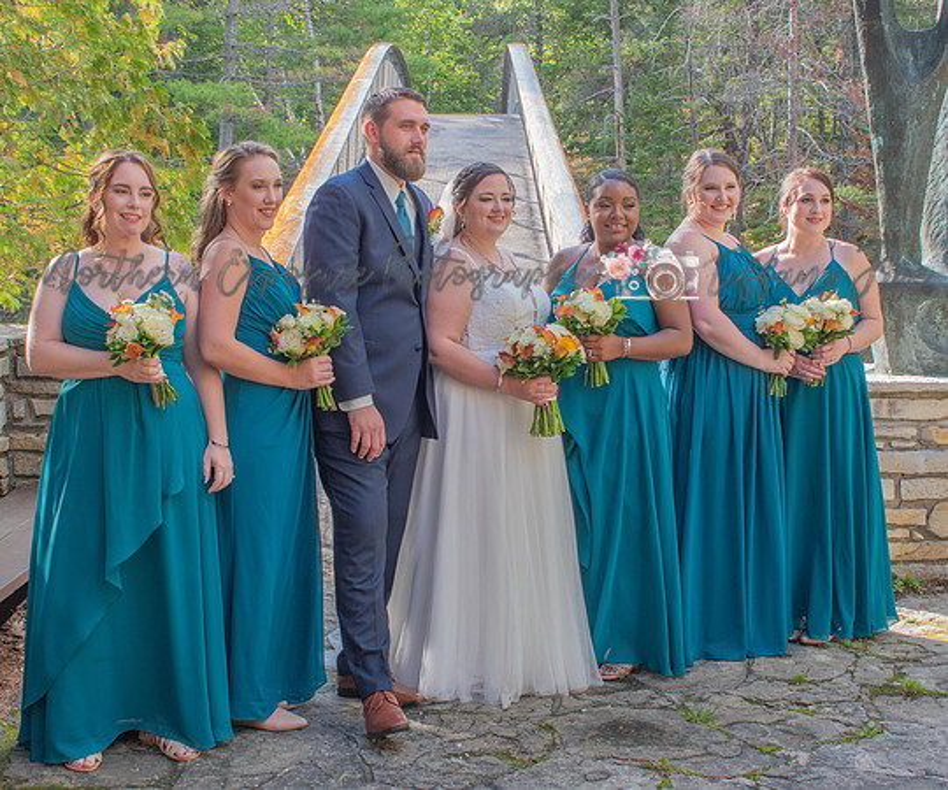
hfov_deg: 33.6
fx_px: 1568
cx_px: 494
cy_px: 363
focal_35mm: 55
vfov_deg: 28.3
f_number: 6.3
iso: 400
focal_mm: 28
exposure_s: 1/160
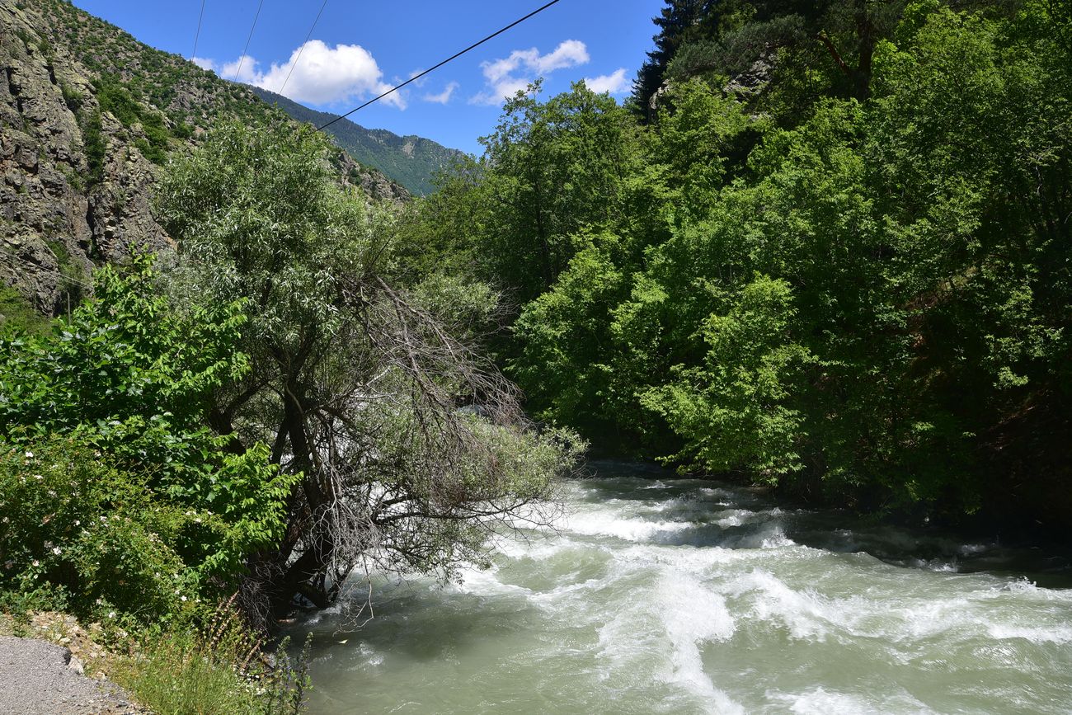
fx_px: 953
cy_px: 358
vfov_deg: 41.1
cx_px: 536
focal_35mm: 32
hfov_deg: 58.7
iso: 160
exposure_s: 1/125
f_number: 14
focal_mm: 32
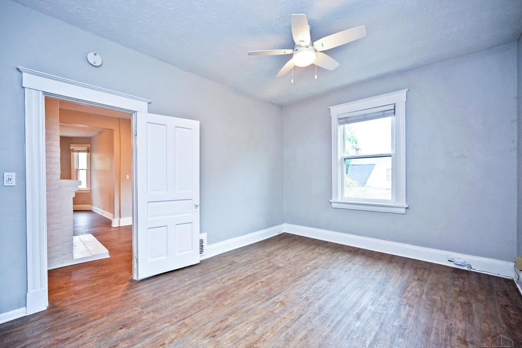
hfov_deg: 100.3
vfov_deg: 77.3
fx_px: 217
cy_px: 178
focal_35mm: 15
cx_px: 248
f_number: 4
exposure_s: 1/60
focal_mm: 14
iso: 320
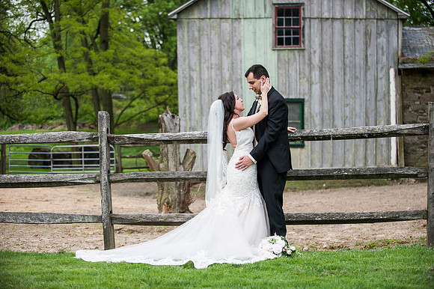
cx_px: 217
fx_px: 843
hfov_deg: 28.9
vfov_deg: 19.4
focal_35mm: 70
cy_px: 144
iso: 800
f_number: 2.8
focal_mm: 70
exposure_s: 1/4000
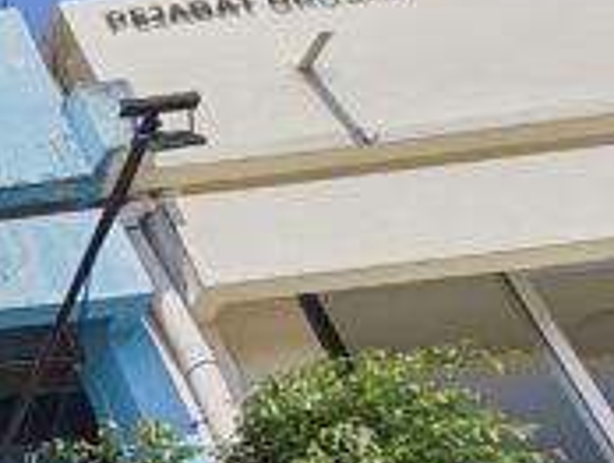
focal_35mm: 94
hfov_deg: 13.8
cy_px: 855
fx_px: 1670
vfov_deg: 13.9
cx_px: -910
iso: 50
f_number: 2.2
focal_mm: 1.96
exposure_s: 1/1900
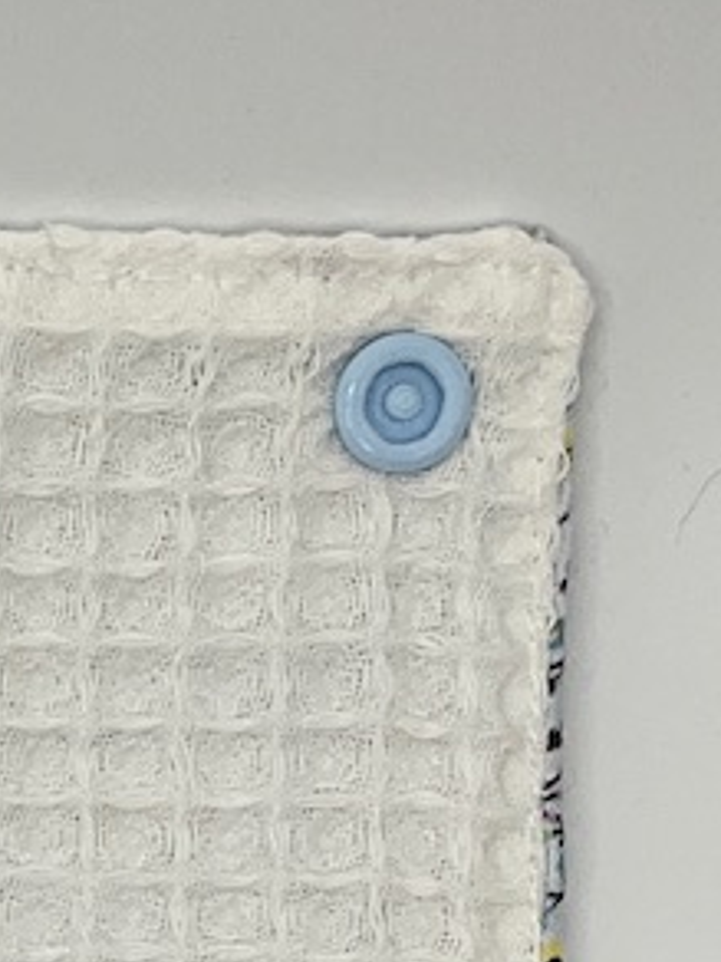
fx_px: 3527
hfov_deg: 11.3
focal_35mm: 127
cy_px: 1219
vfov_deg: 14.9
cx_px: -306
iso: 25
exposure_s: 1/409
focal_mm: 3
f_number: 1.8
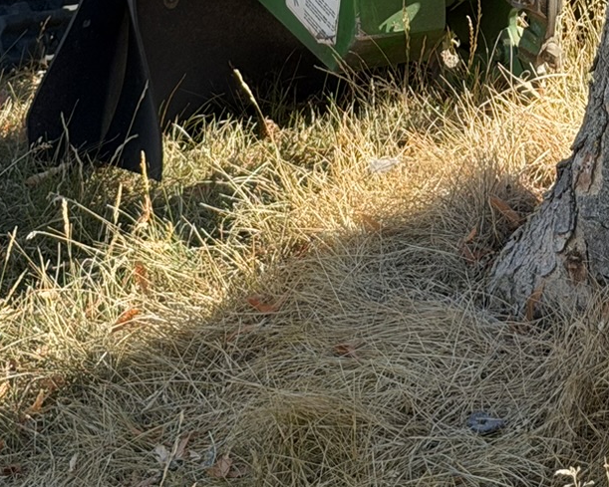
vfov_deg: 9.7
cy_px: -144
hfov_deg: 12.2
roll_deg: -0.6
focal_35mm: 157
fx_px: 2830
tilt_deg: -14.0
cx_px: 482
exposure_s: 1/1307
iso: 80
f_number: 1.78
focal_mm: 6.76
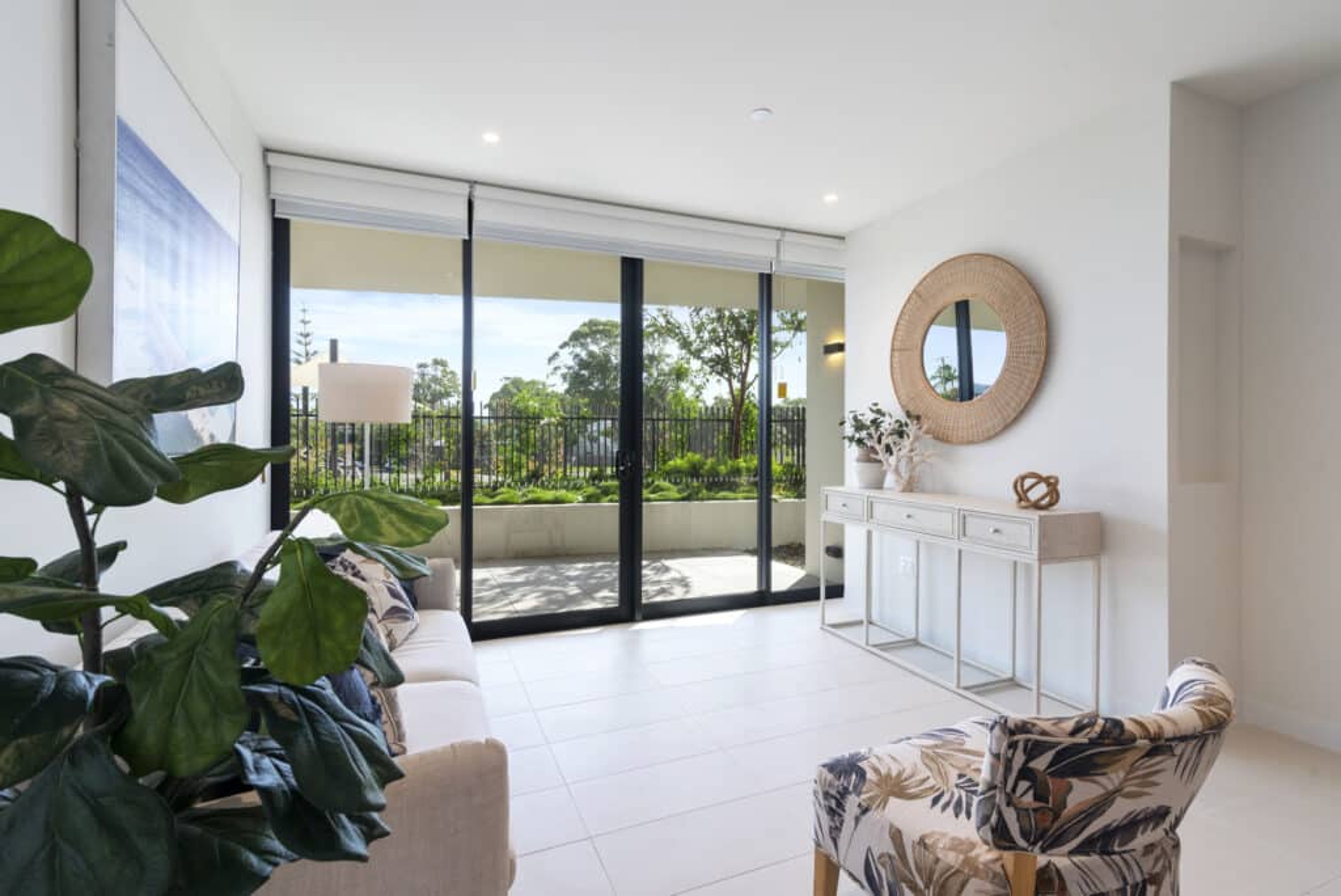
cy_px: 448
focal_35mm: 16
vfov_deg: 73.8
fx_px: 596
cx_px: 670
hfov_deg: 96.7
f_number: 11
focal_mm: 16
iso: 500
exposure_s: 1/25
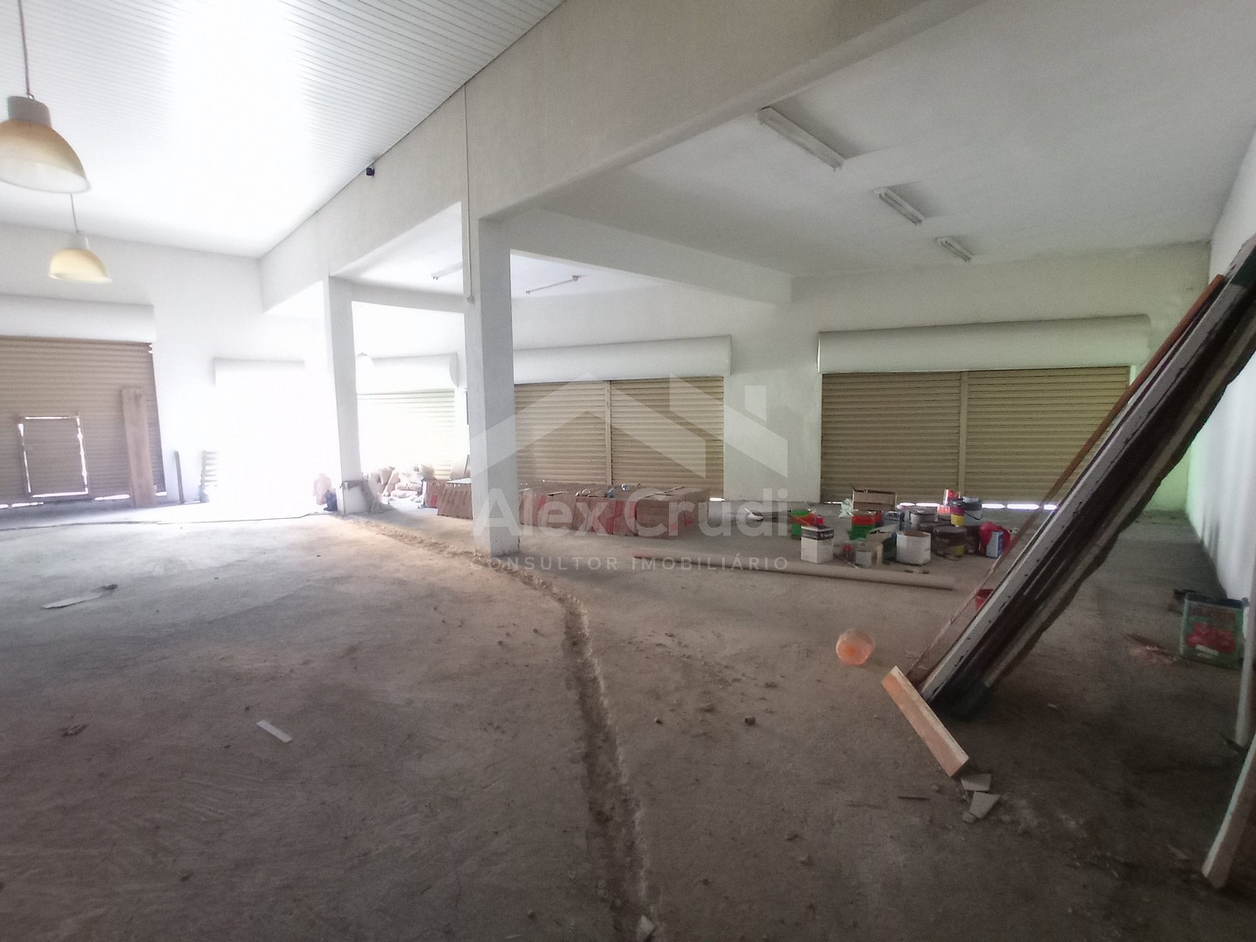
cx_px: 628
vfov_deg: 49.7
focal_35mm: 28
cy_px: 471
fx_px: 1016
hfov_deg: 63.4
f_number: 2.2
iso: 2072
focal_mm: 1.65
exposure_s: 1/13.3
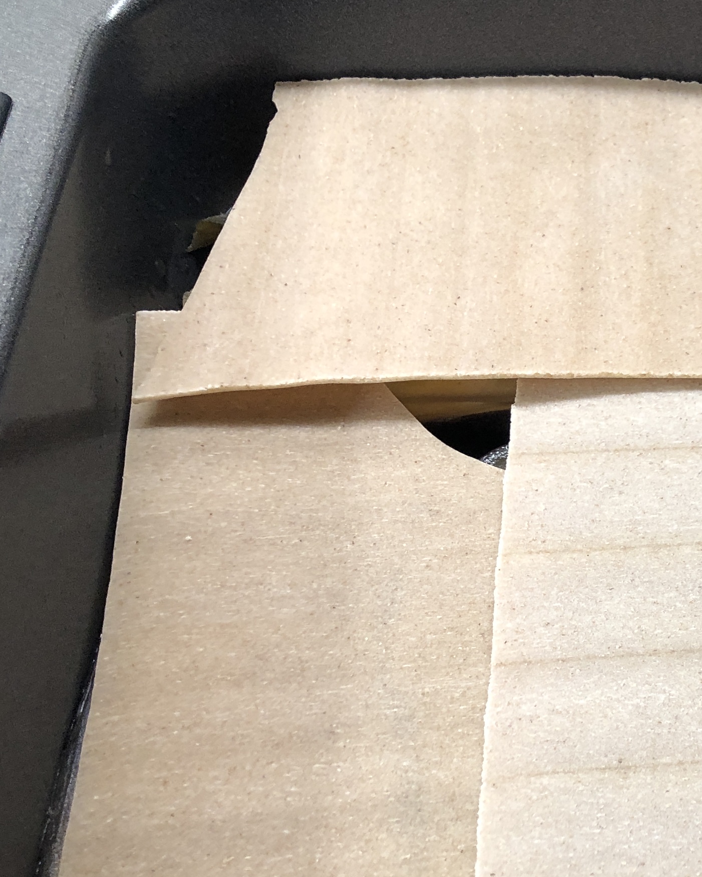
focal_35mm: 63
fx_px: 1636
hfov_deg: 21.3
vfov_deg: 29.7
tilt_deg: -56.5
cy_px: 613
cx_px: 979
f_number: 1.8
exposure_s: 1/50
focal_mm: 3.99
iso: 25
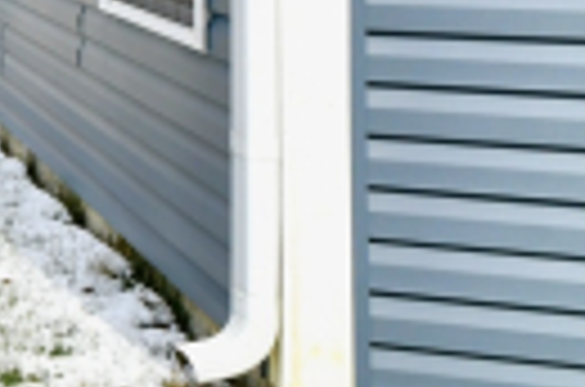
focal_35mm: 81
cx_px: -950
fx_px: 1313
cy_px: -130
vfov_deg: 15.8
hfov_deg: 13.6
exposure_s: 1/640
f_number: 13
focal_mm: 14
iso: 640
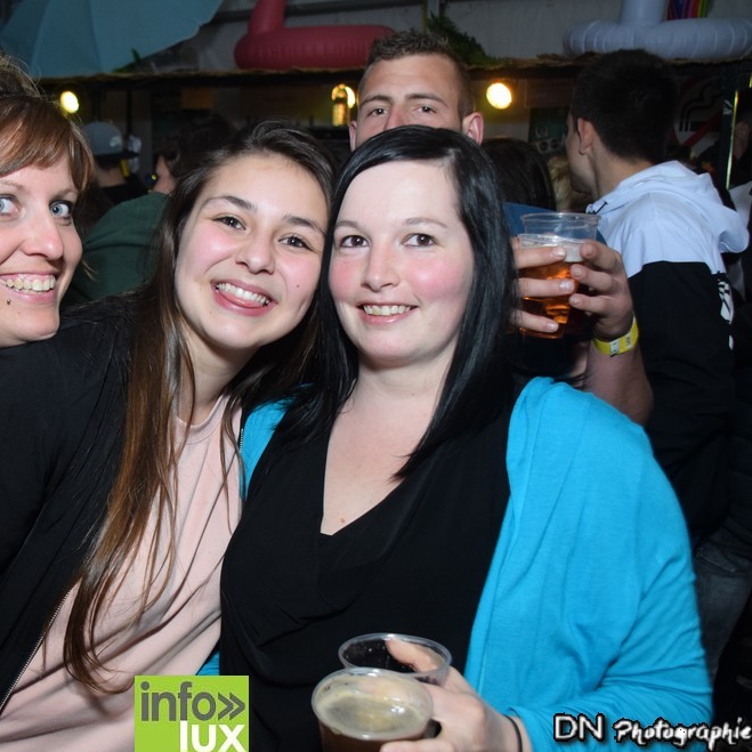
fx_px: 1057
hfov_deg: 38.2
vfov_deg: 39.2
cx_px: 192
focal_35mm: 43
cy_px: 383
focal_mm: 22
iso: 1600
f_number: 3.8
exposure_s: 1/40
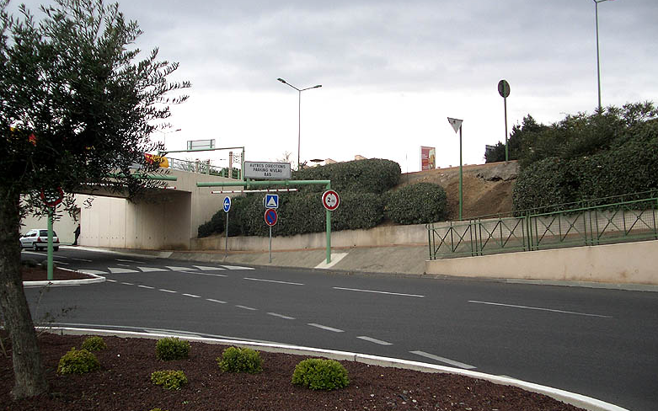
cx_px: 329
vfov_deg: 33.6
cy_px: 195
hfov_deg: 51.5
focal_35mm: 38
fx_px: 681
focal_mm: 5.8
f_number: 2.6
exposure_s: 1/320
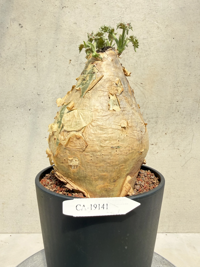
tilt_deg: +0.1
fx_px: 185
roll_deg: -0.7
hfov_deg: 56.8
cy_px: 134
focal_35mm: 24
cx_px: 100
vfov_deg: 71.6
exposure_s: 1/152
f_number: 2.2
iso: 40
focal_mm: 2.22
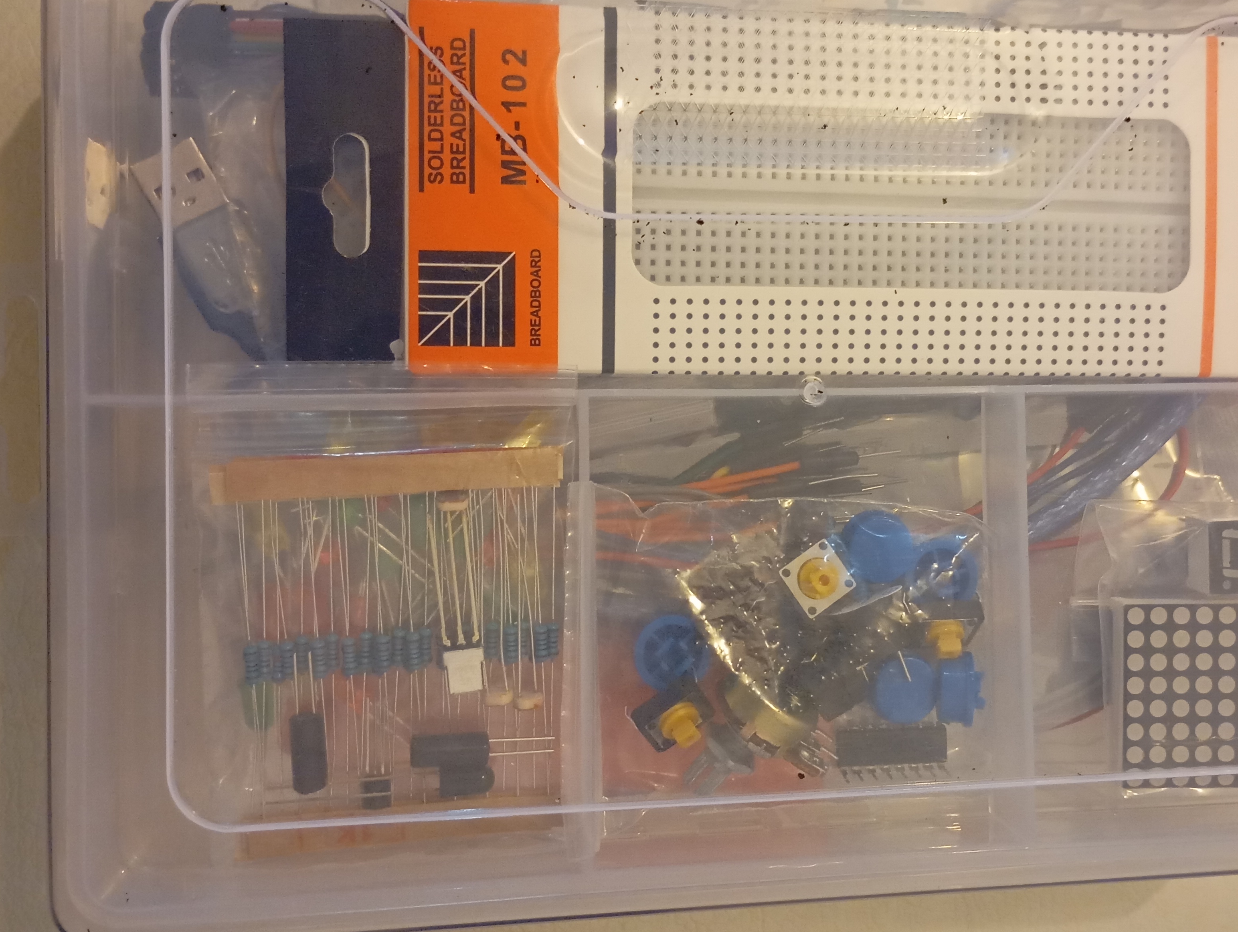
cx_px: 706
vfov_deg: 38.7
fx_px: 1325
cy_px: 401
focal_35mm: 37
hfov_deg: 49.9
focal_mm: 4.27
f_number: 1.8
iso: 2141
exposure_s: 1/20
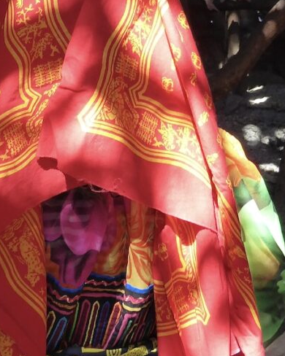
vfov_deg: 23.1
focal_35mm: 82
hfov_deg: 18.6
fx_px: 865
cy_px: 102
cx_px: 86
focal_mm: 6.9
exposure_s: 1/125
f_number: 3.9
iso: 320
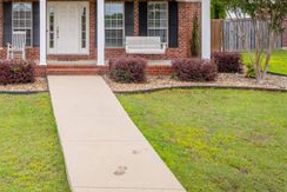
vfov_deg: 29.9
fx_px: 348
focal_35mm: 44
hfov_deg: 41.0
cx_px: 24
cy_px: 30
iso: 200
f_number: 9
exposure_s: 1/320
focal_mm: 14.2
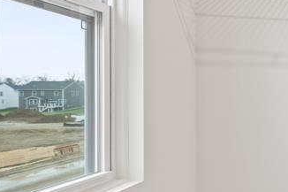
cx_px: 448
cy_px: 86
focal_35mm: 44
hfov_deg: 27.4
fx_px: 352
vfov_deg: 30.5
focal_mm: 14
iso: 100
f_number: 9
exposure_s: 1/1.25
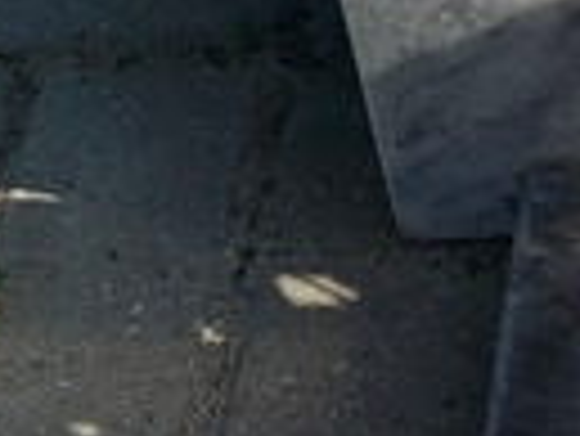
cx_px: 1160
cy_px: -139
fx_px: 2700
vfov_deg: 9.1
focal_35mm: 161
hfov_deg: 11.1
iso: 32
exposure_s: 1/2817
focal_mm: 4.25
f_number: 1.8
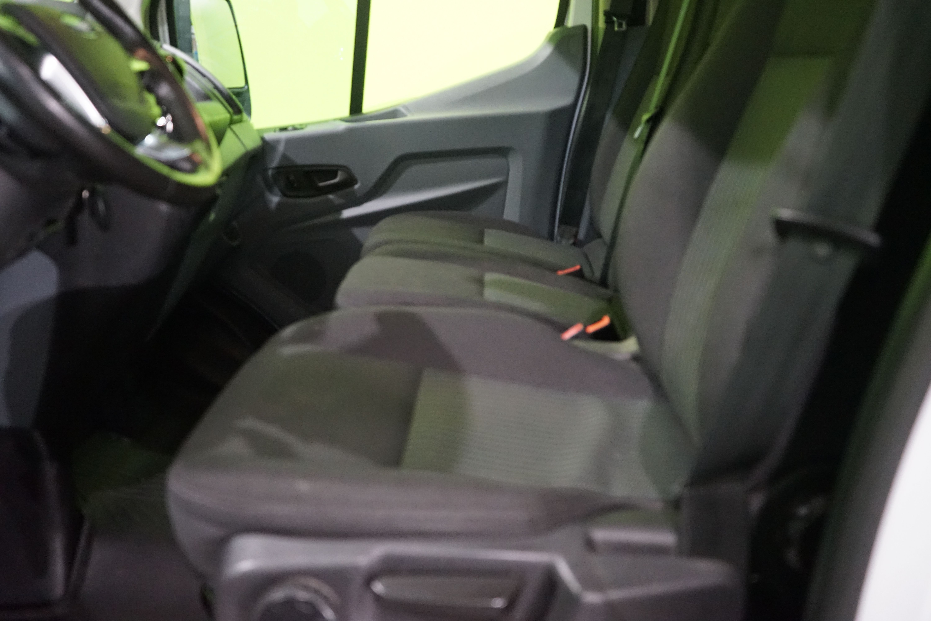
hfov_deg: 53.1
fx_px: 931
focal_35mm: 36
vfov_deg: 36.9
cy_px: 310
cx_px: 466
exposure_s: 1/80
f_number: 4
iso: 6400
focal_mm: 36
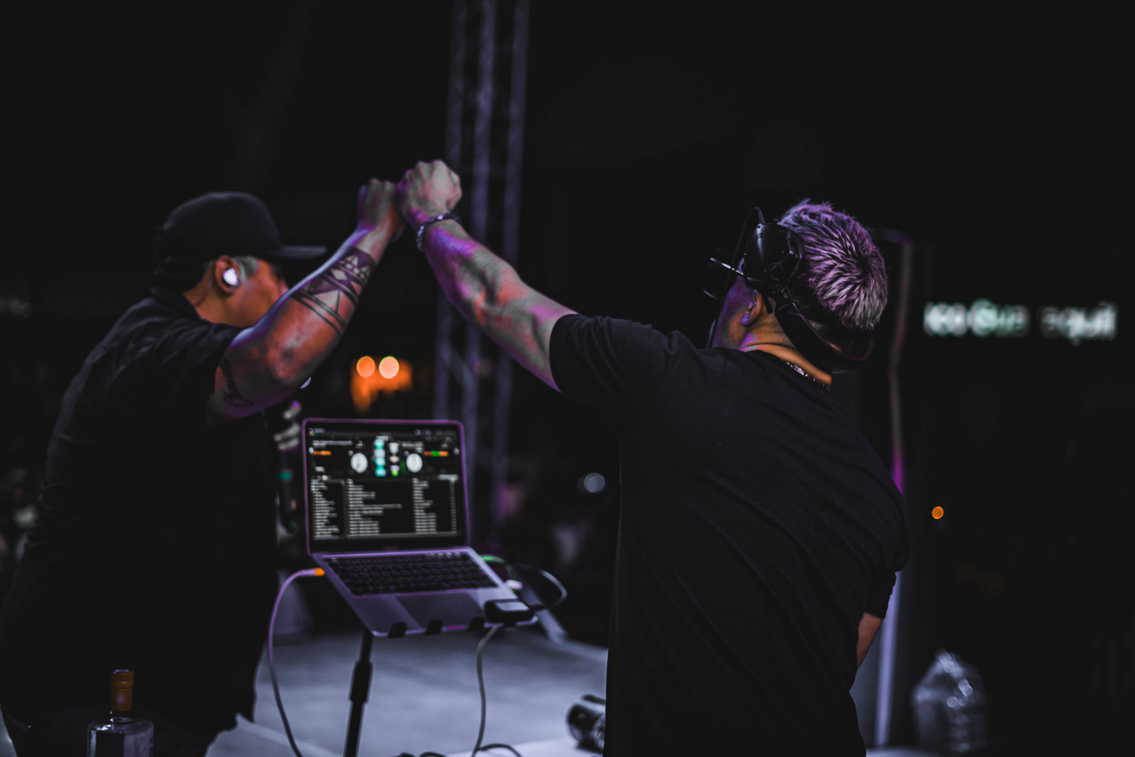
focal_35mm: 50
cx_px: 568
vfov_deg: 27.0
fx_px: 1576
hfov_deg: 39.6
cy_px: 378
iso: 250
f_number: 1.8
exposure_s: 1/125
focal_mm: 50
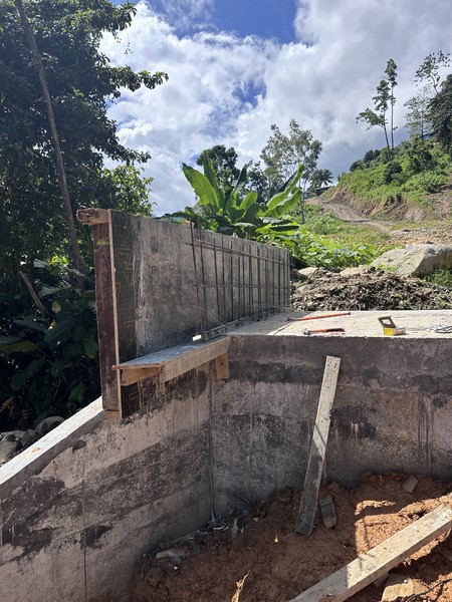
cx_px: 226
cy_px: 301
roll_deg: +1.0
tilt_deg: -1.7
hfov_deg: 56.8
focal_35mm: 24
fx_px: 418
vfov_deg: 71.6
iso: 80
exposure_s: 1/5263
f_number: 1.78
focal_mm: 6.86
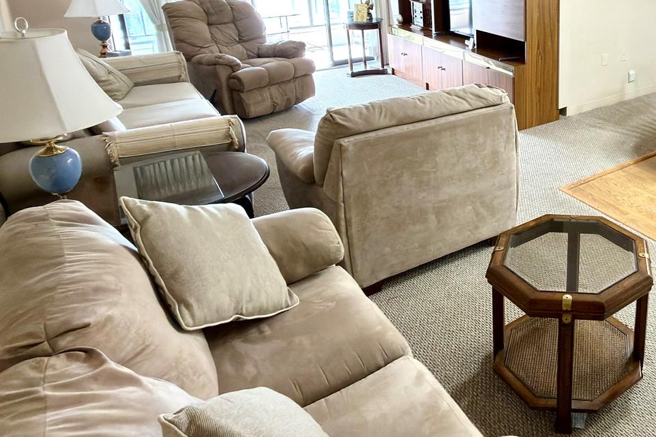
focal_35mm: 31
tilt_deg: -15.3
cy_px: 79
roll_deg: -1.3
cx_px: 573
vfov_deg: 40.3
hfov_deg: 53.8
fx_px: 565
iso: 160
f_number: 2.2
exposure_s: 1/30
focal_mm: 2.22
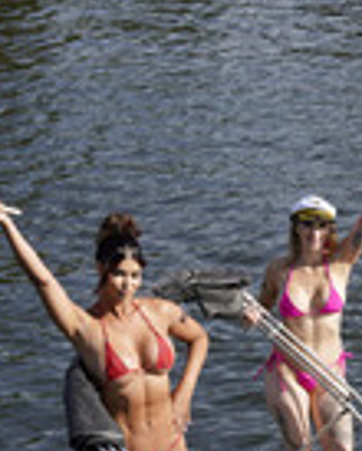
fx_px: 1897
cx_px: 456
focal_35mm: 142
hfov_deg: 10.7
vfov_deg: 13.4
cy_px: 441
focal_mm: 46
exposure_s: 1/320
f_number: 8
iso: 100
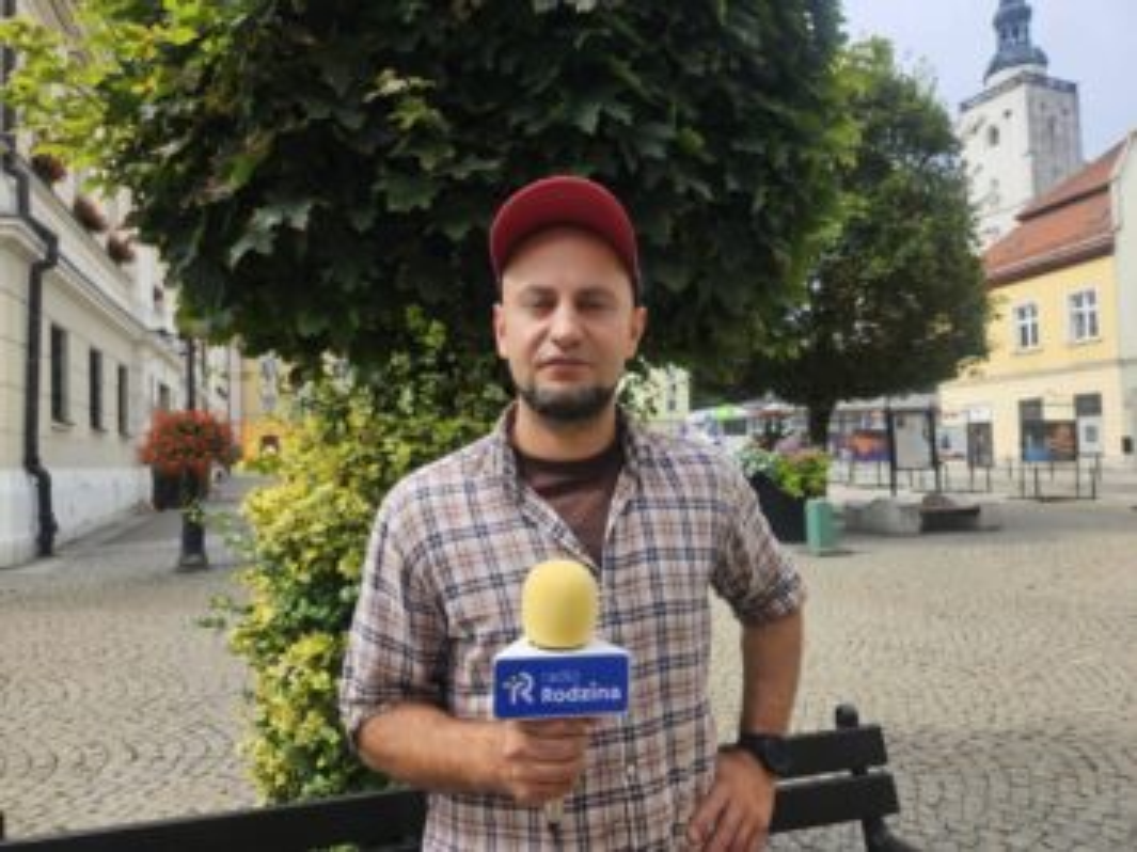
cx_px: 568
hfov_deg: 73.9
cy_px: 426
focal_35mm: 23
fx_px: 755
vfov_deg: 58.9
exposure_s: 1/1546
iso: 25
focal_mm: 5.4
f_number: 1.8
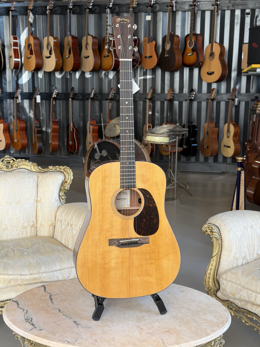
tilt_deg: -11.0
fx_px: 481
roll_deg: -1.0
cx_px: 130
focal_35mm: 48
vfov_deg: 39.7
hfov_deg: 30.3
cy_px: 174
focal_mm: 6.76
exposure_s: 1/121
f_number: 1.78
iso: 80
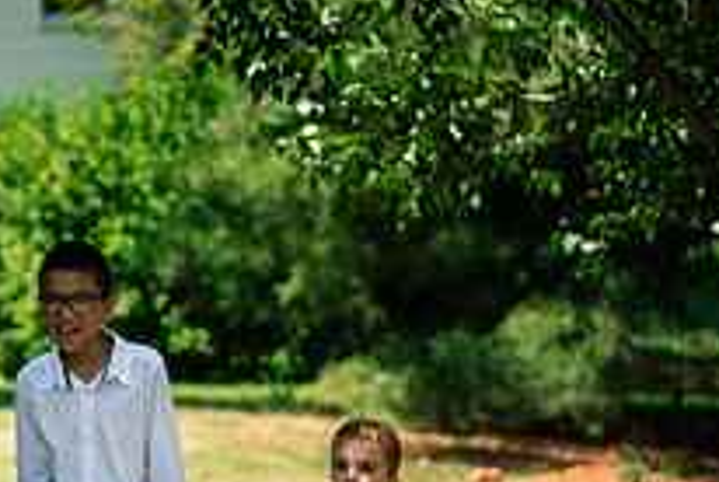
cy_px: 473
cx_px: -283
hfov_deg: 8.5
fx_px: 4780
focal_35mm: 239
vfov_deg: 5.8
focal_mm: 85
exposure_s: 1/2500
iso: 320
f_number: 3.5
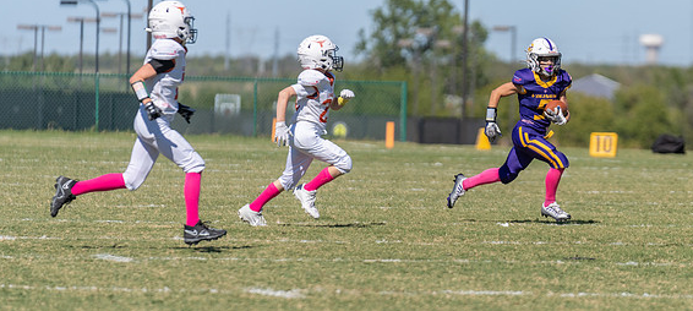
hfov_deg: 6.3
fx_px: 6249
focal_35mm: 356
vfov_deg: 2.9
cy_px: 156
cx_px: 555
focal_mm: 200
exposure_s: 1/3200
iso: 100
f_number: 2.8
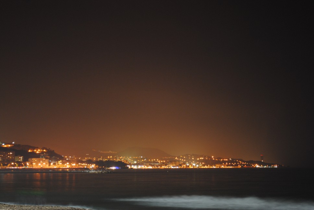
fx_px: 720
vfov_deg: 16.6
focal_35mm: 82
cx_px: 157
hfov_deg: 24.6
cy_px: 105
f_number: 5.6
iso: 400
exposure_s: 6
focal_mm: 55
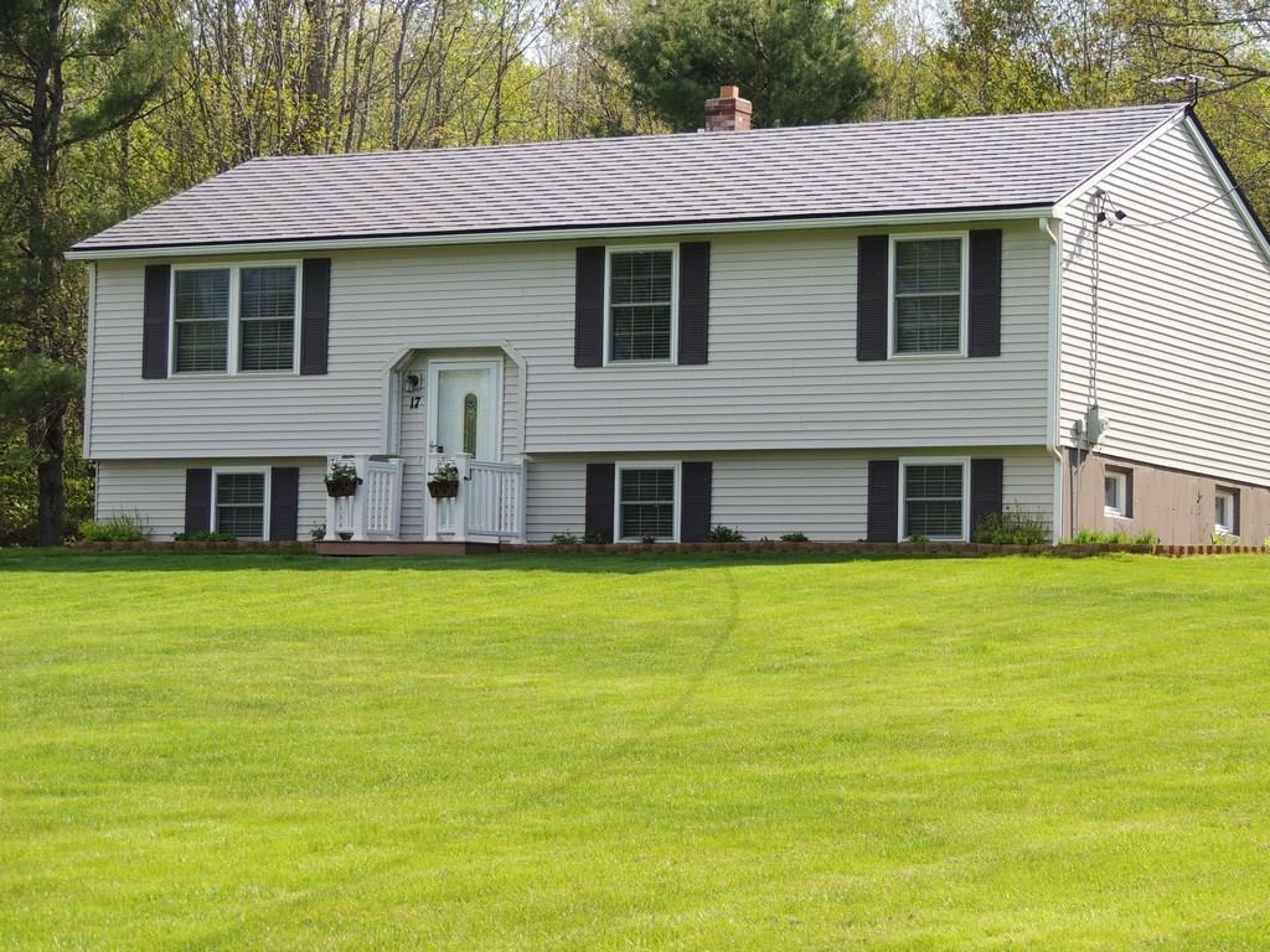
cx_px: 635
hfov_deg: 18.7
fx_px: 3852
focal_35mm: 105
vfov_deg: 14.1
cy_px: 476
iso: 100
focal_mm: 18.7
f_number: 4.2
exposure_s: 1/320
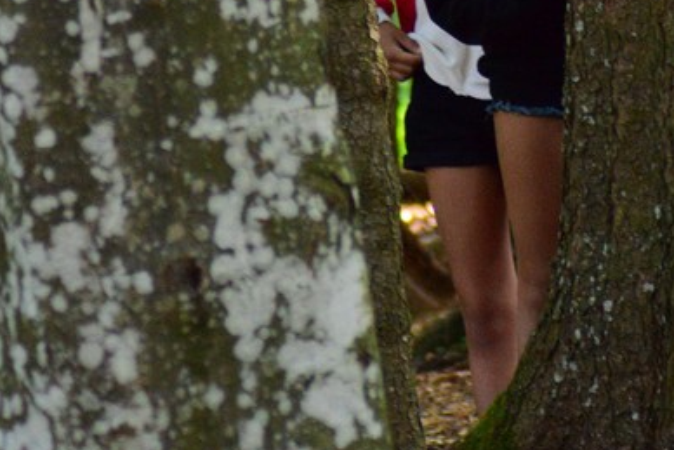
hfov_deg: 4.5
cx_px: 549
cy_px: -100
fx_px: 8596
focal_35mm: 459
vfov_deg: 3.0
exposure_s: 1/320
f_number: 4.2
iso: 3200
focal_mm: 116
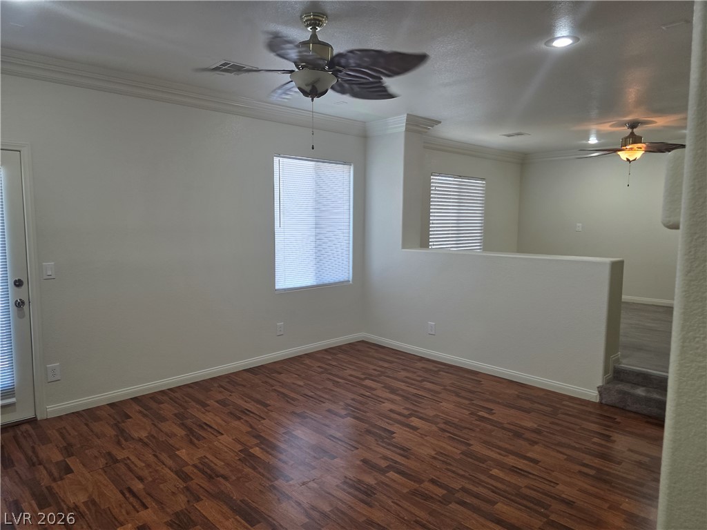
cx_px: 354
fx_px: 470
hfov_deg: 73.9
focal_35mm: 23
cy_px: 265
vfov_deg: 58.9
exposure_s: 1/120
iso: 200
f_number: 1.7
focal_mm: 6.3
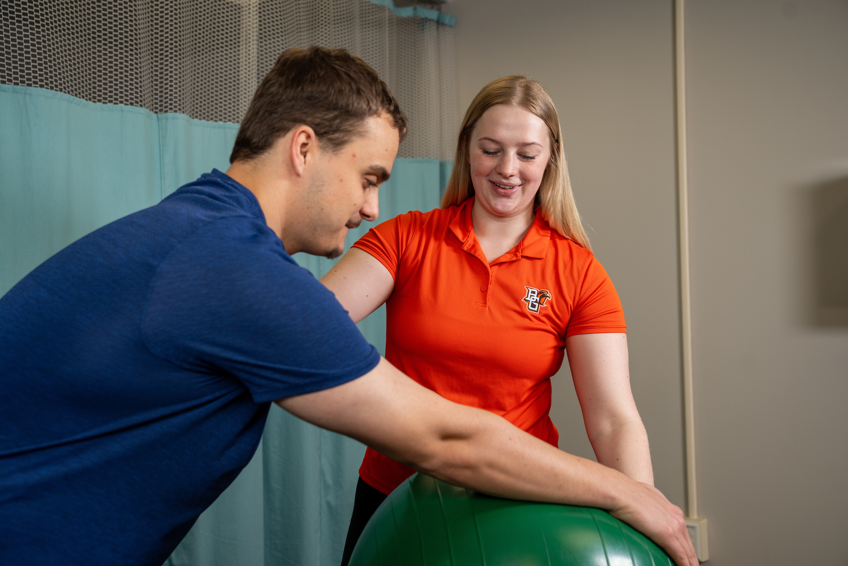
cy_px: 283
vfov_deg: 32.6
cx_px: 424
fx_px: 966
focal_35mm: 41
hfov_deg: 47.4
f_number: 4.5
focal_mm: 41
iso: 250
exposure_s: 1/125
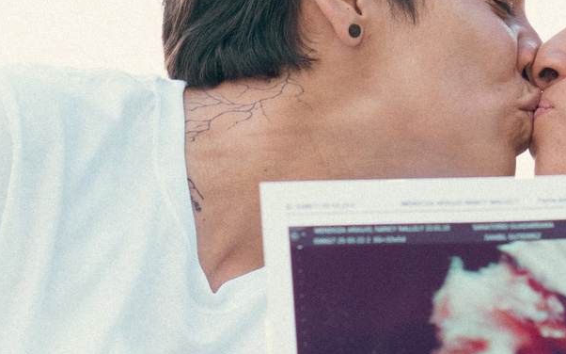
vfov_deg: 4.0
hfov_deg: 6.5
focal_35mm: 325
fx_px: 5012
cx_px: 356
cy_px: 512
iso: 250
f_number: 2.8
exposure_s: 1/500
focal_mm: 50
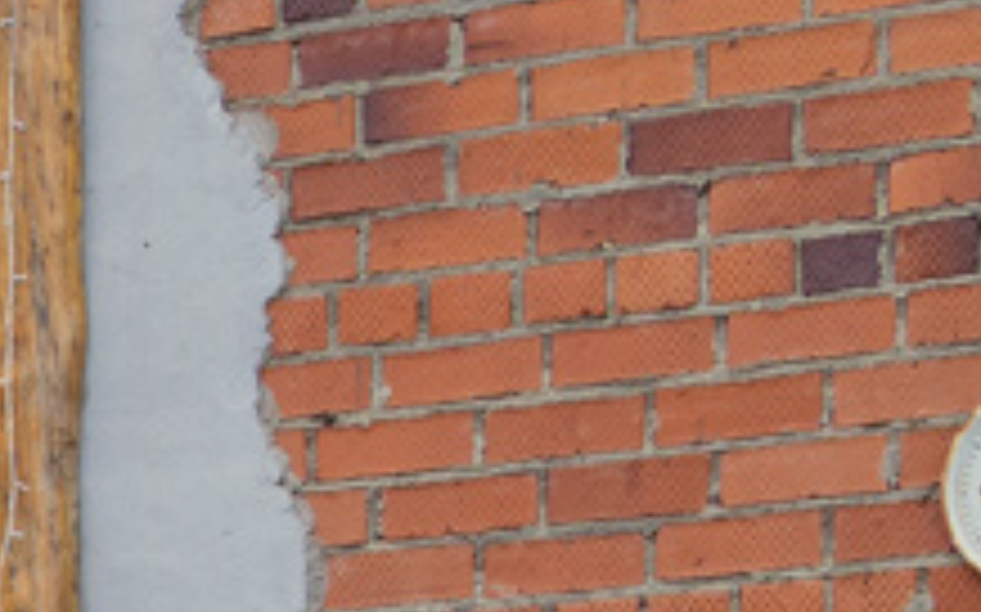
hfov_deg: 8.7
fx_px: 5638
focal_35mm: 211
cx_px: -1678
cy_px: 1692
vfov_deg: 5.9
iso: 200
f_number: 7.1
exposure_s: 1/400
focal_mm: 22
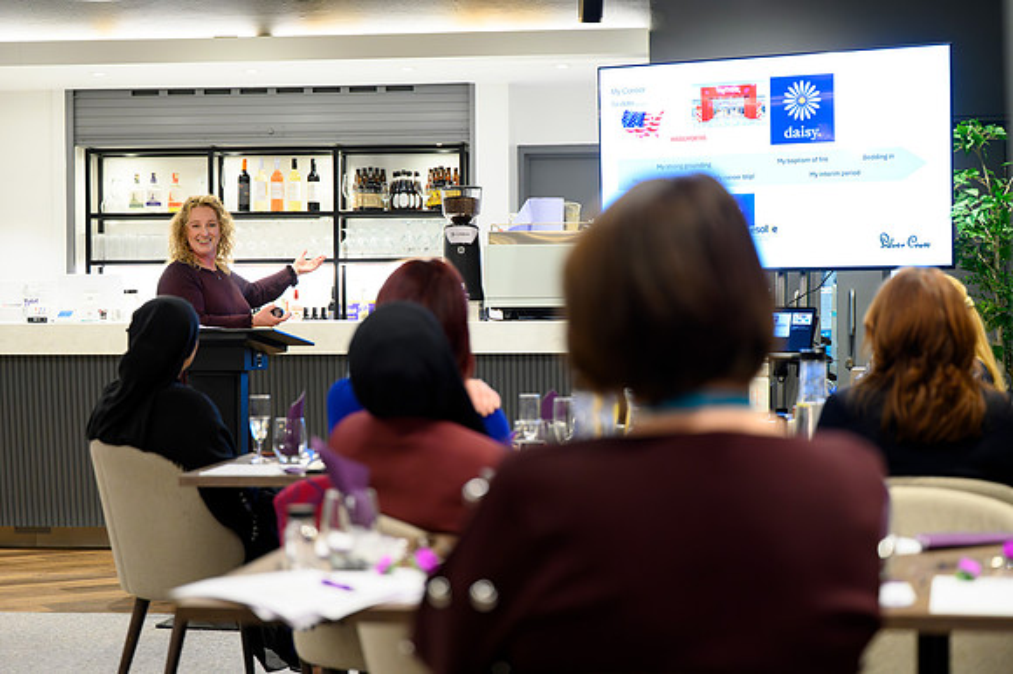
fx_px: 1969
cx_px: 506
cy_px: 337
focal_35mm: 70
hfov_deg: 28.9
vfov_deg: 19.4
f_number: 2.8
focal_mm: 70
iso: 3200
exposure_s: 1/200
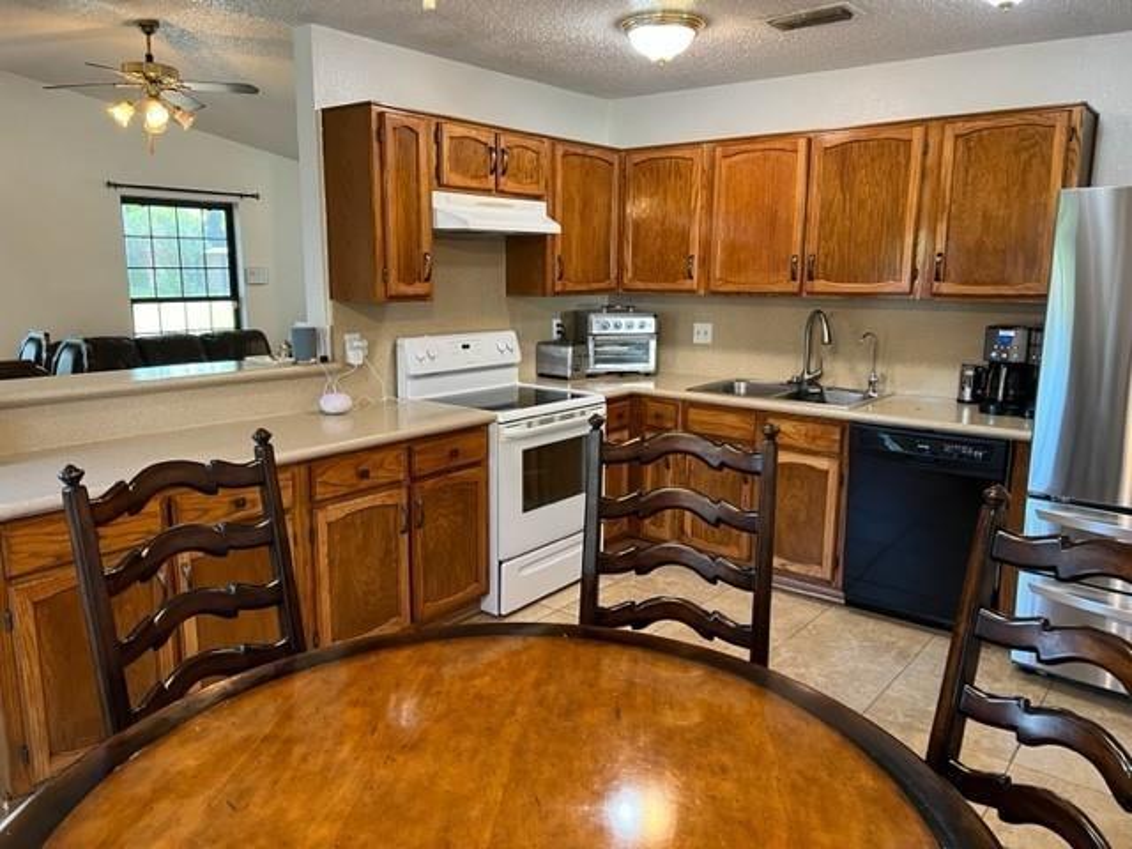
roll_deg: -0.3
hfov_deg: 67.3
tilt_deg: -10.3
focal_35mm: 26
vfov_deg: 53.1
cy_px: 424
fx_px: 850
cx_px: 566
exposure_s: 1/60
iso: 160
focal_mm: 5.7
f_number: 1.5
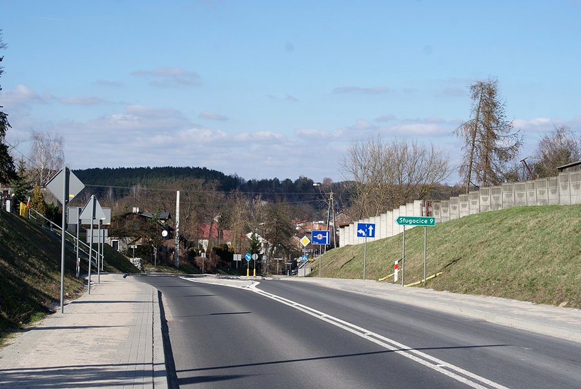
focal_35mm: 82
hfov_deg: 24.6
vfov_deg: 16.6
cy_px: 194
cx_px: 290
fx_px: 1333
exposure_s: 1/250
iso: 100
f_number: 9
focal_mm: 55
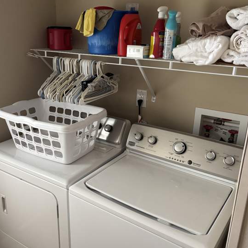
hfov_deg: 48.2
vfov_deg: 48.4
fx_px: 276
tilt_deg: -19.2
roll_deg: -0.1
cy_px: 123
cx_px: 99
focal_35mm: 34
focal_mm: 5.96
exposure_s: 1/60
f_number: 1.6
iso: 320
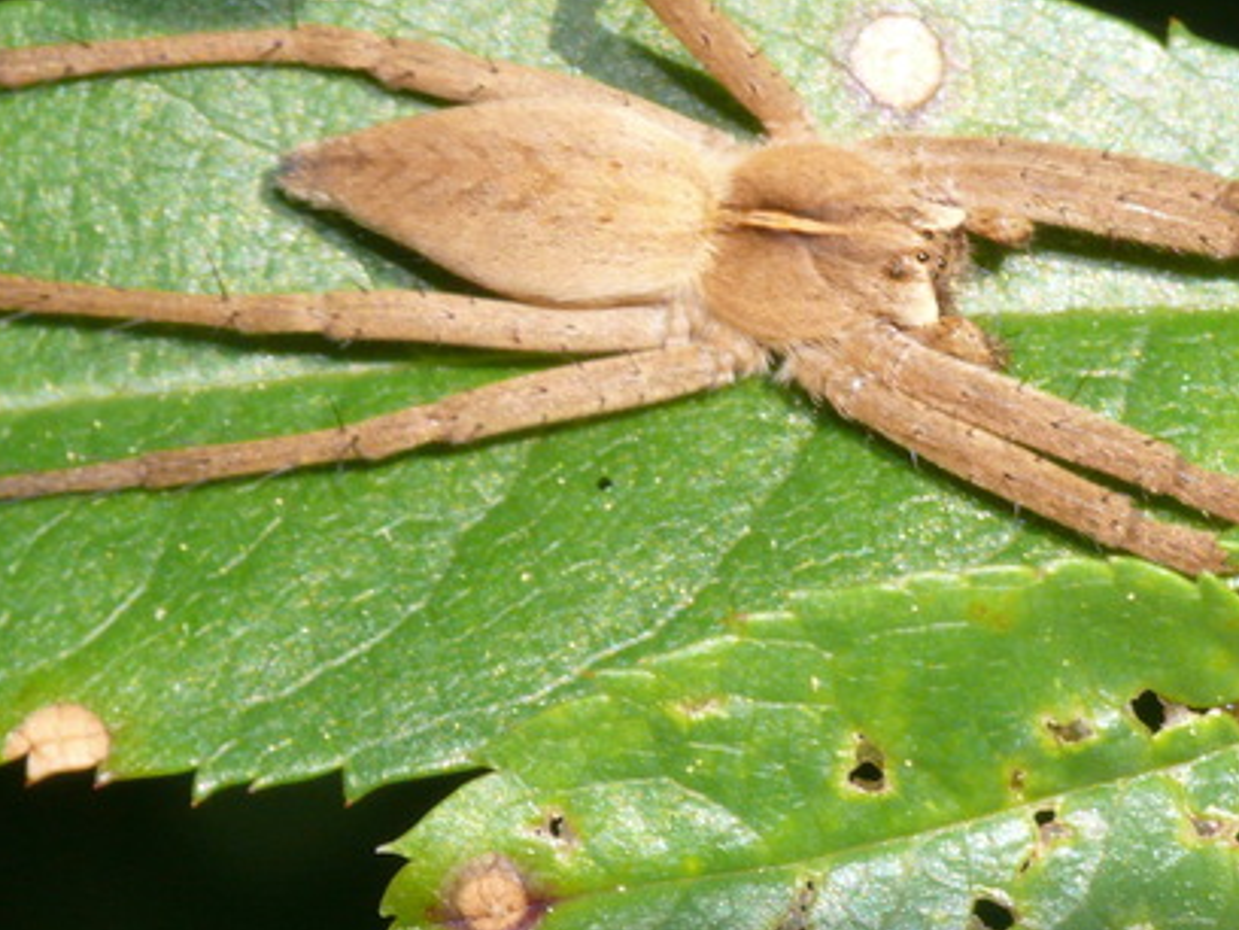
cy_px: 176
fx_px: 12348
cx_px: 579
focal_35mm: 345
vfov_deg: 4.3
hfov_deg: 5.7
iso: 200
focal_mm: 34.9
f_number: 10
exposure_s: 1/160
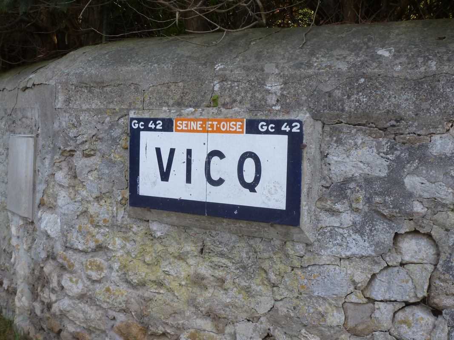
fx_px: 433
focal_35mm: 33
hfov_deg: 55.4
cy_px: 170
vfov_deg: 42.9
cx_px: 227
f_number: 3.6
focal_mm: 5.9
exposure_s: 1/80
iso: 100
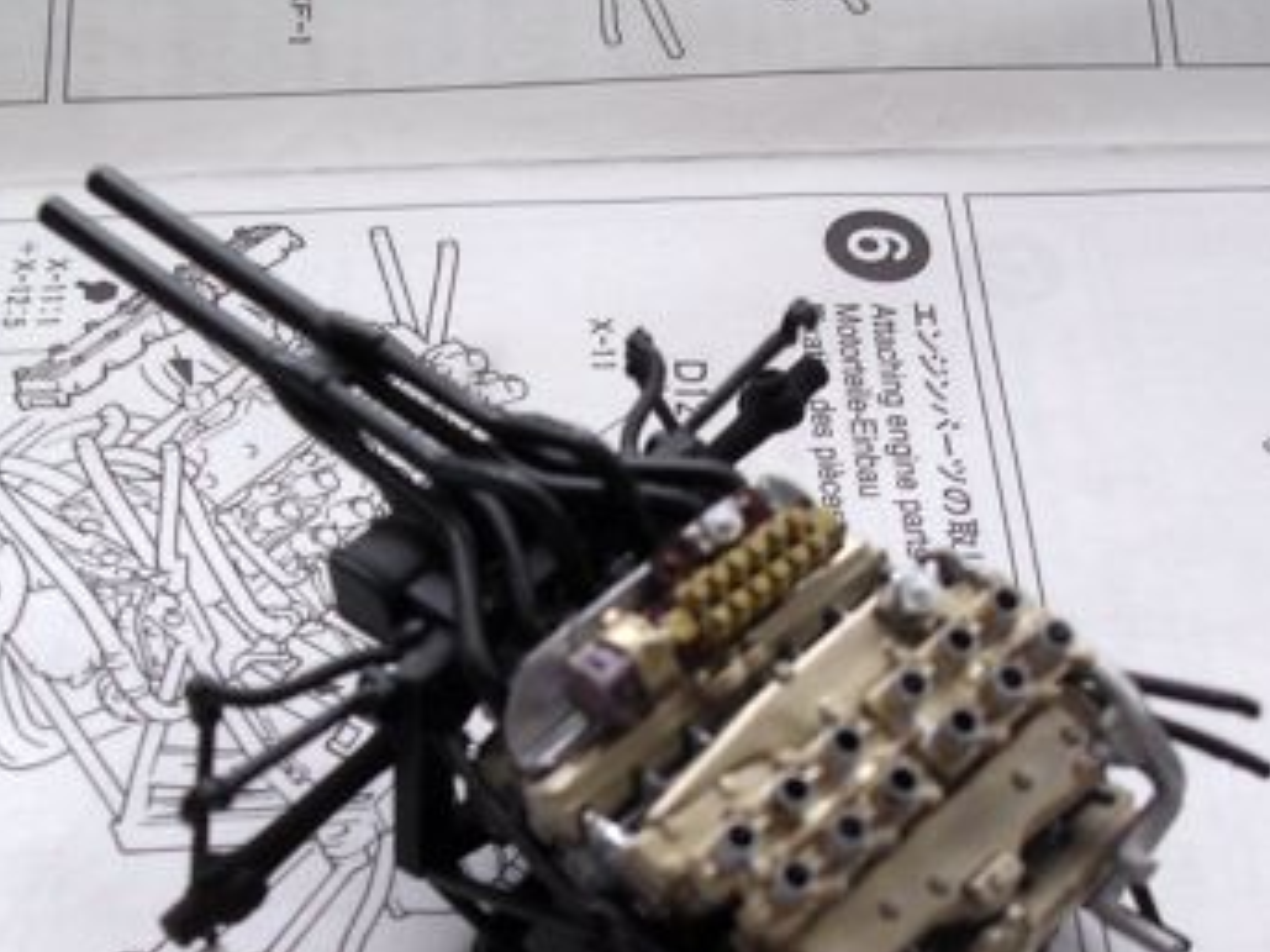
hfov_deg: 27.4
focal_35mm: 71
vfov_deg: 20.5
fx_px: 2604
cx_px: 641
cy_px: 726
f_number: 2.8
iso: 100
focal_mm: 5.8
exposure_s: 1/28.6
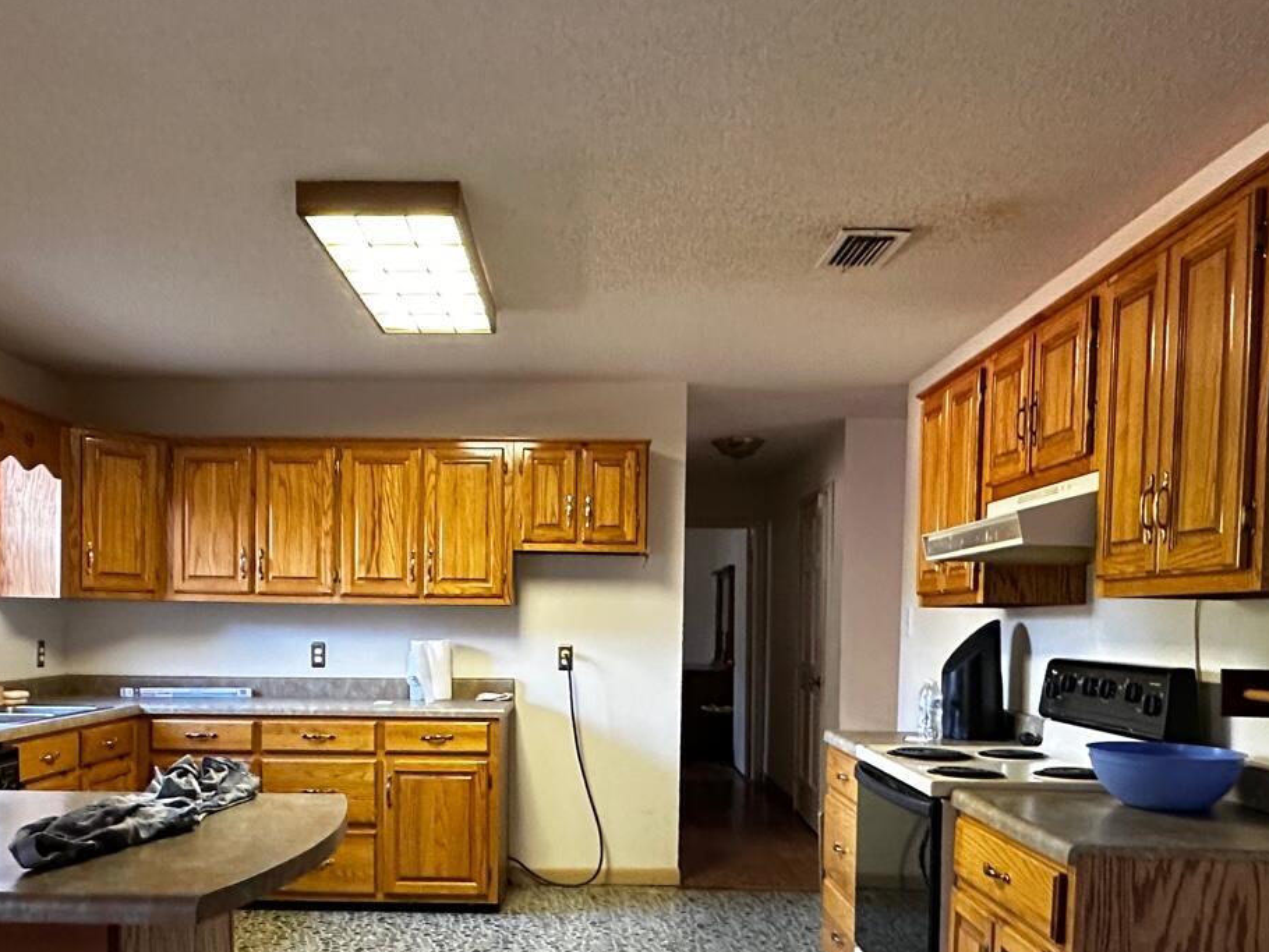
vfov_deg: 44.5
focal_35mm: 31
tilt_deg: -3.0
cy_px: 666
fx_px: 1137
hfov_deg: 58.1
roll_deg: -1.6
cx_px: 552
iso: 640
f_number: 2.2
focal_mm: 2.22
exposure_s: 1/60
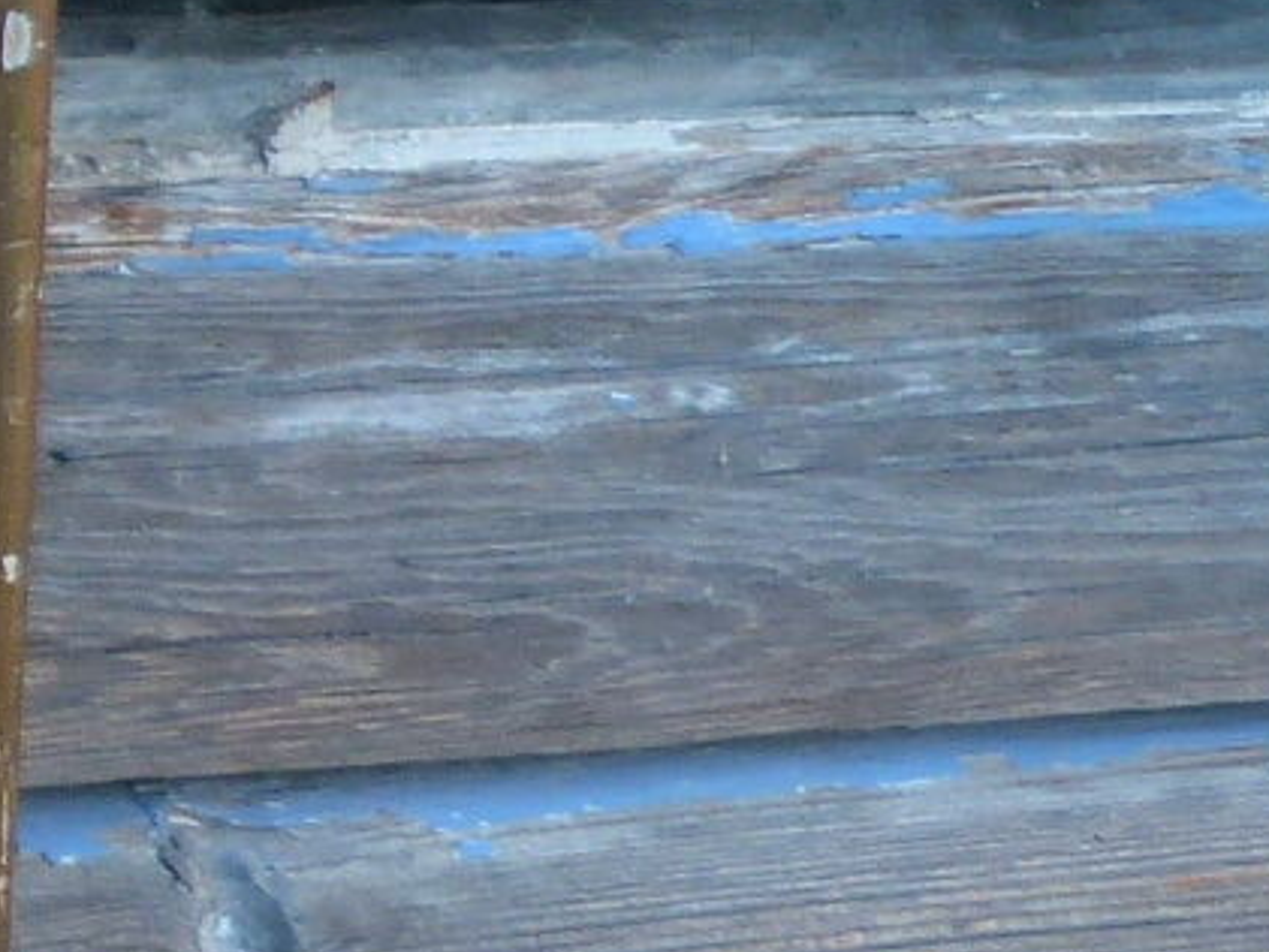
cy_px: -232
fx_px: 5574
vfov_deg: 9.6
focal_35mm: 152
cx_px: -2306
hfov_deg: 10.2
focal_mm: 4.5
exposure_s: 1/80
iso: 80
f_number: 2.8
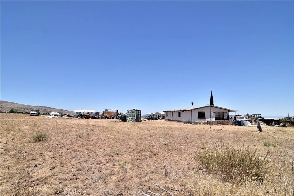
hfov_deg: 90.0
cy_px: 98
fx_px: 147
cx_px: 147
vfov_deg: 67.4
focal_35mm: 18
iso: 100
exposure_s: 1/320
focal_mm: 12
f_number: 8
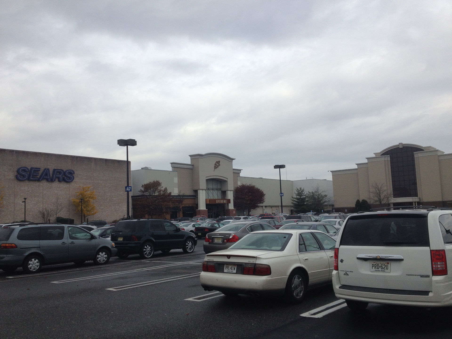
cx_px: 226
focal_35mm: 35
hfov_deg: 52.6
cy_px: 170
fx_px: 457
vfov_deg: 40.7
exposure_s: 1/1227
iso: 50
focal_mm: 4.28
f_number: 2.4
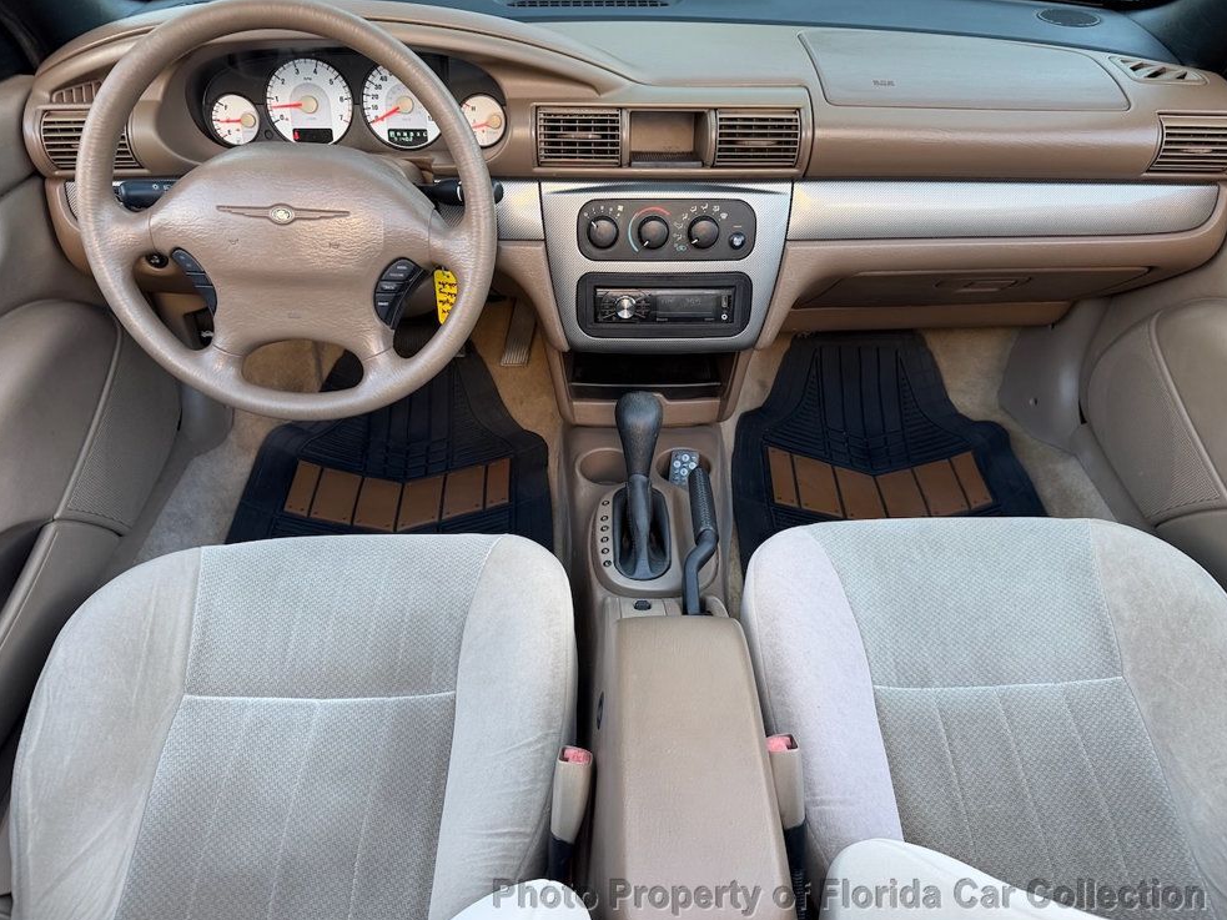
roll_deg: +0.1
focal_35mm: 25
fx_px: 886
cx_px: 632
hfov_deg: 69.4
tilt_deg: -37.2
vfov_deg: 54.9
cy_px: 458
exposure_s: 1/121
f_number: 1.78
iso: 200
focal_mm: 6.76
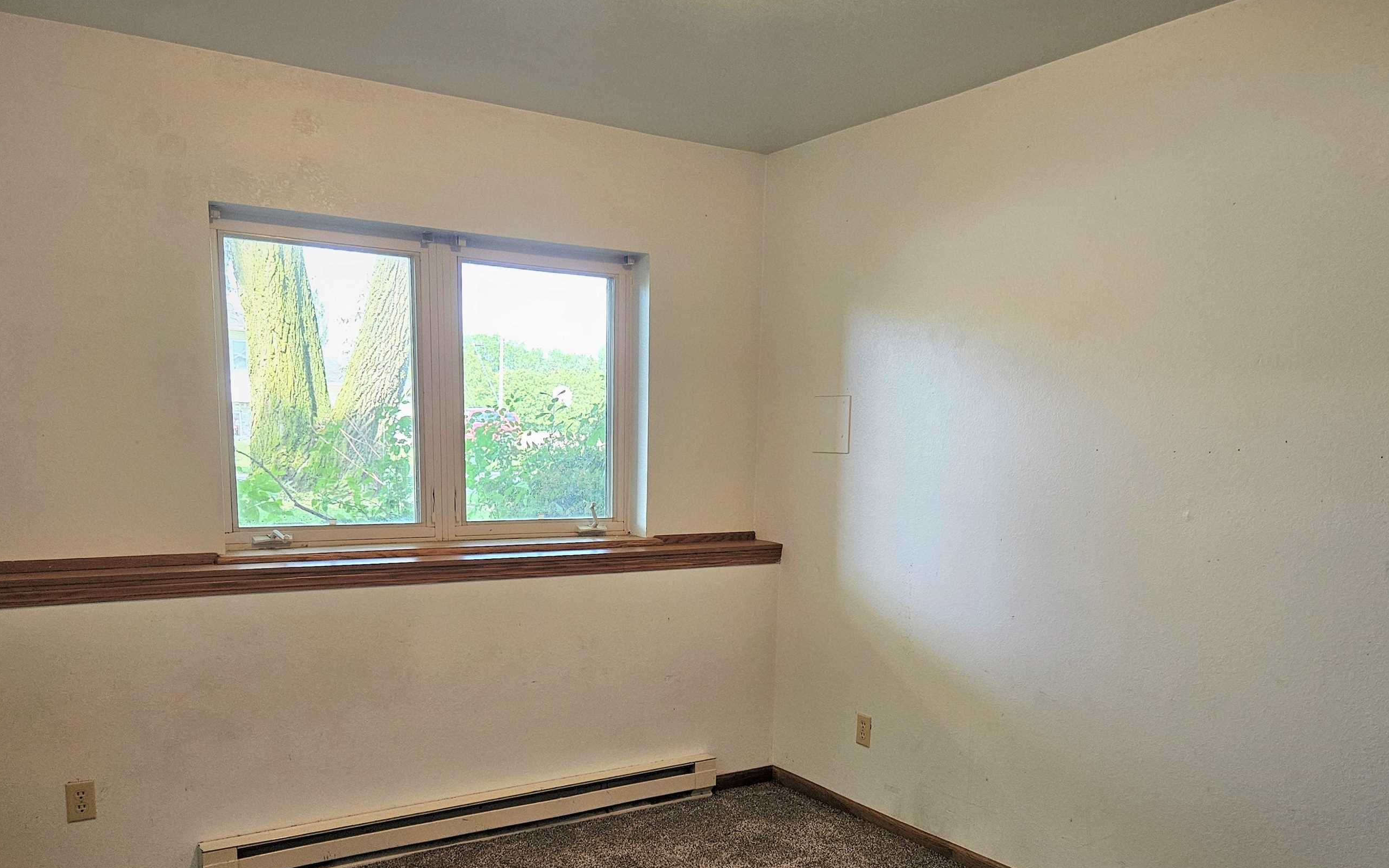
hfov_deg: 64.6
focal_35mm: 29
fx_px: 1098
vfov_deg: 42.4
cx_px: 708
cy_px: 598
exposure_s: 1/120
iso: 320
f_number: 1.8
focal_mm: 5.4
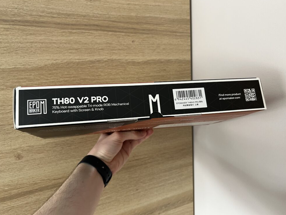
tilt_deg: -5.9
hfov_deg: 65.3
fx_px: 223
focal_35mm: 27
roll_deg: +4.1
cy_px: 108
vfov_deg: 51.4
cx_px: 140
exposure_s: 1/60
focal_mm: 5.7
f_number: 1.5
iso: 200
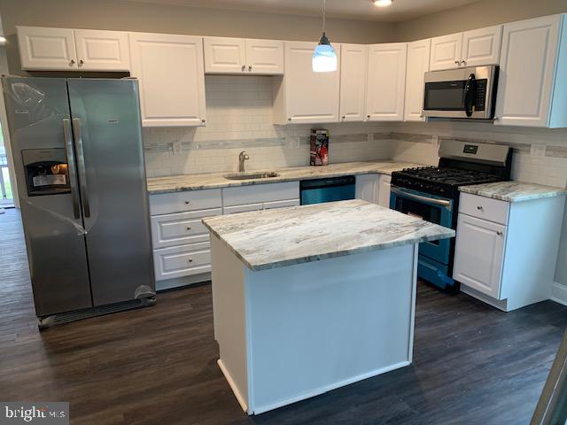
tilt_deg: -14.1
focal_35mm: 26
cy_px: 212
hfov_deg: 67.3
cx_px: 284
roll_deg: +0.8
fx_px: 426
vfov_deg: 53.1
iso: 100
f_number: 1.8
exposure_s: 1/60
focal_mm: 4.25
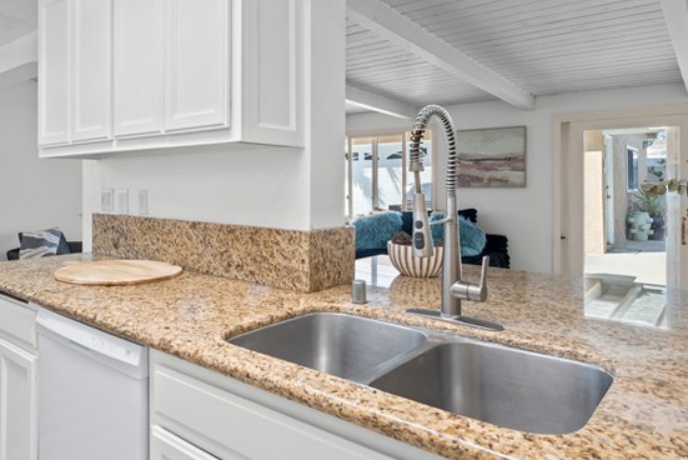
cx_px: 256
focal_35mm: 26
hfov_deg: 68.2
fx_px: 497
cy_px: 193
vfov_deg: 49.4
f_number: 5.6
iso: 1250
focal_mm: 14
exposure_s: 1/40
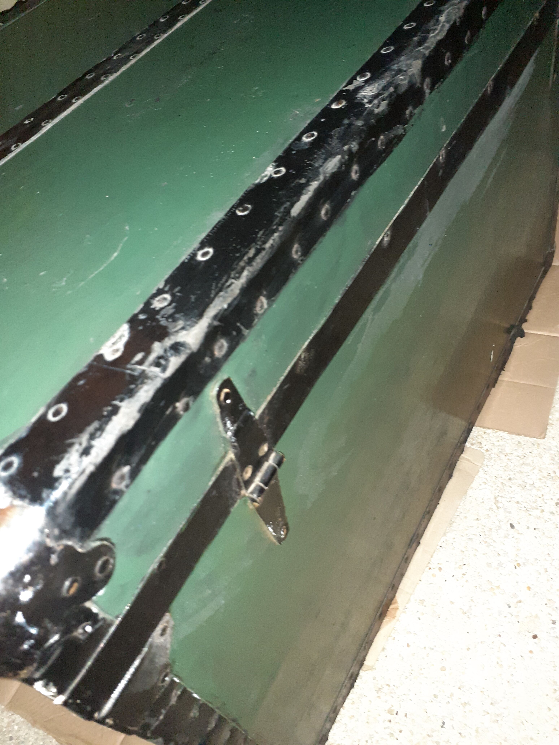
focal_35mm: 27
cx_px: 280
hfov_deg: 51.4
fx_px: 581
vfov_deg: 65.3
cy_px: 372
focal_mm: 3.6
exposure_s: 1/17
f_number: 1.9
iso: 1000
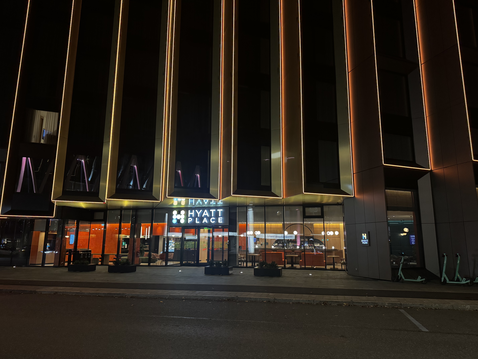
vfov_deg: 56.8
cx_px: 239
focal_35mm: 24
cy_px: 180
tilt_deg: +8.5
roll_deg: -0.6
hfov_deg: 71.6
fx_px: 331
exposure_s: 1/60
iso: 500
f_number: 1.78
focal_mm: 6.76
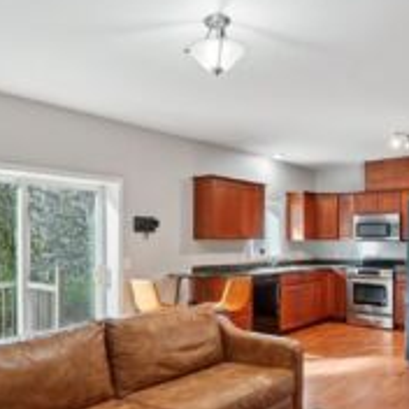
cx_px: 216
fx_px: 414
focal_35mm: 31
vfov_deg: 52.3
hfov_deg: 52.5
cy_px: 241
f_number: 8
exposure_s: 1/13
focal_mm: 16
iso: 400
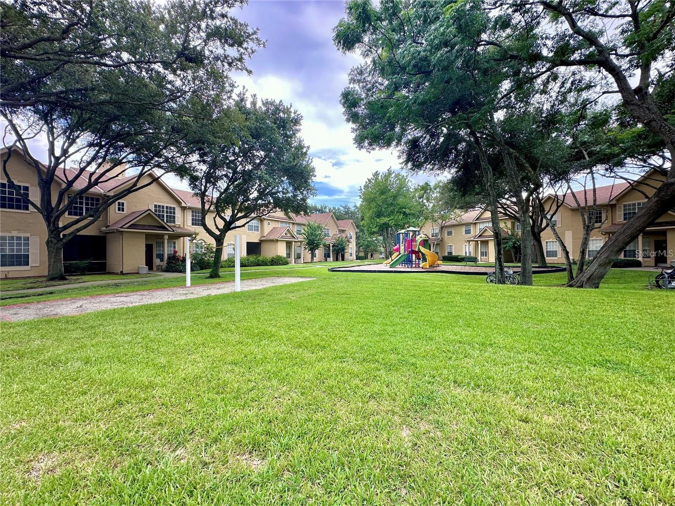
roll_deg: +0.6
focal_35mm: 14
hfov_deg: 102.1
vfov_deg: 85.7
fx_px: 273
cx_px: 338
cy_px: 253
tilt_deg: -0.2
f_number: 2.2
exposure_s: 1/315
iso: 40
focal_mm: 2.22
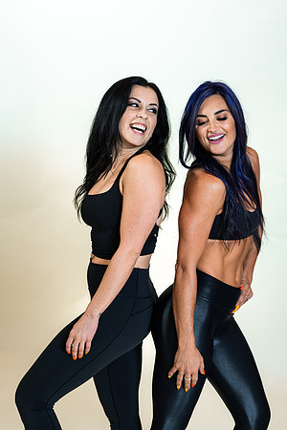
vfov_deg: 23.9
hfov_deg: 16.1
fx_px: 1016
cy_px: 215
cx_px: 144
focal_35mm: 85
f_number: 4
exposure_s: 1/160
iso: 320
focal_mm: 85
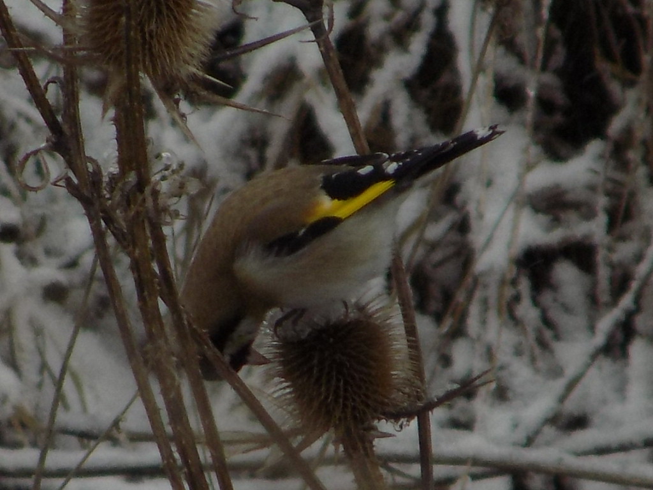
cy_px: 245
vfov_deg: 2.4
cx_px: 326
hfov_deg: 3.1
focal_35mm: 630
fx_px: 11884
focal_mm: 112
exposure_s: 1/320
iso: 80
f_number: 5.9
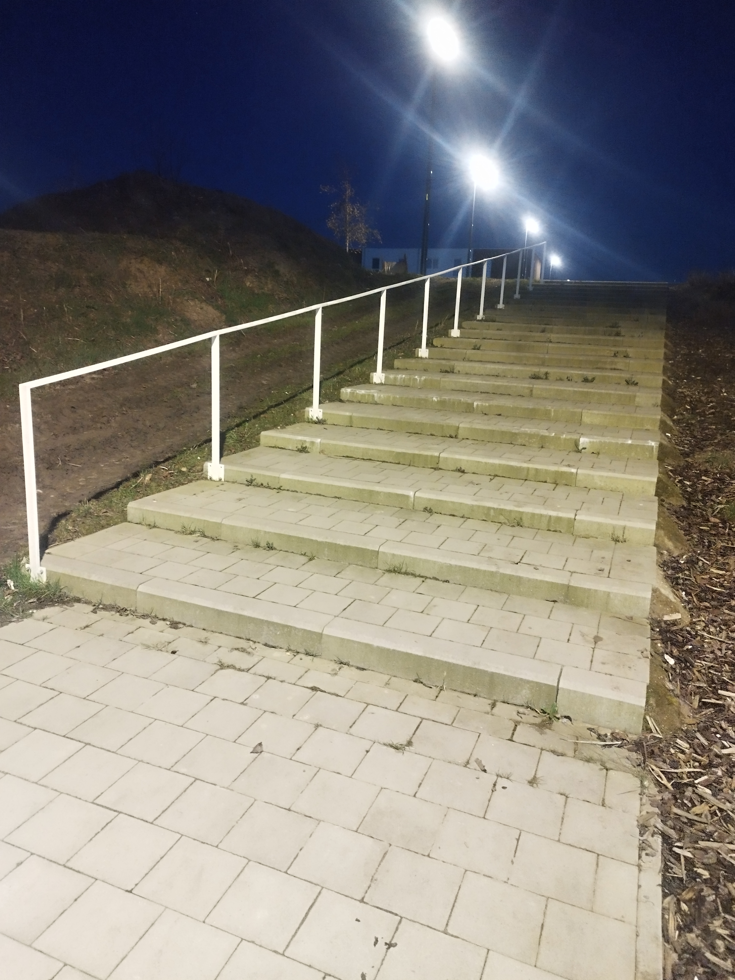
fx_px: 679
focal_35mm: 24
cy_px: 490
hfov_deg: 56.8
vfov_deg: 71.6
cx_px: 368
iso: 3500
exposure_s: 1/14.3
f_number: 1.89
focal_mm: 5.89
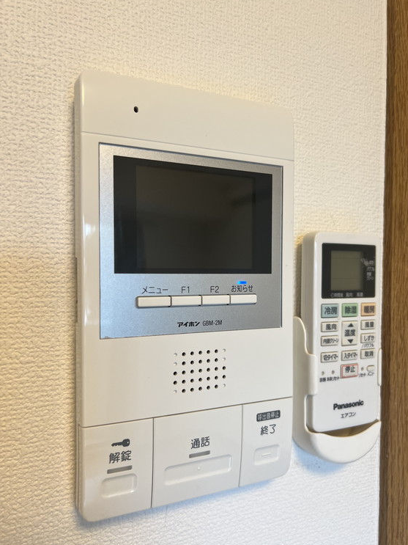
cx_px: 218
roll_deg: -0.5
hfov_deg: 49.7
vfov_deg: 63.4
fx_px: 440
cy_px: 283
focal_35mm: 28
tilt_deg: -0.2
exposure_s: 1/100
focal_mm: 5.7
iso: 100
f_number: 1.5
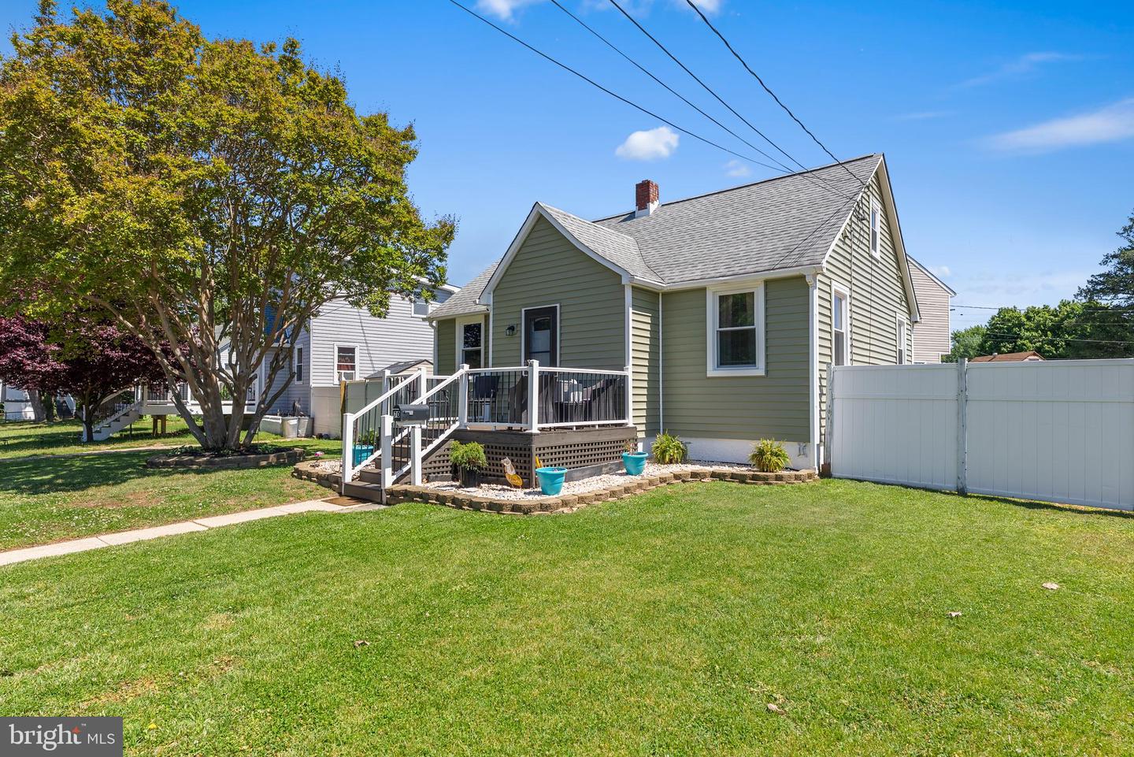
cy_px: 378
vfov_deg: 64.6
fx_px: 599
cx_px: 567
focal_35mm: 19
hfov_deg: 86.9
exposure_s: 1/125
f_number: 8
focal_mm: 19
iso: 200
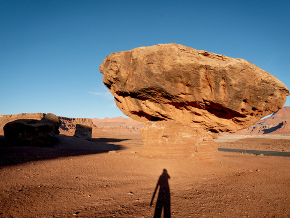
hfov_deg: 81.7
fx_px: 168
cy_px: 108
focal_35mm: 20
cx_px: 147
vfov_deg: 66.0
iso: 125
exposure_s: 1/160
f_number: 11
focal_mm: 12
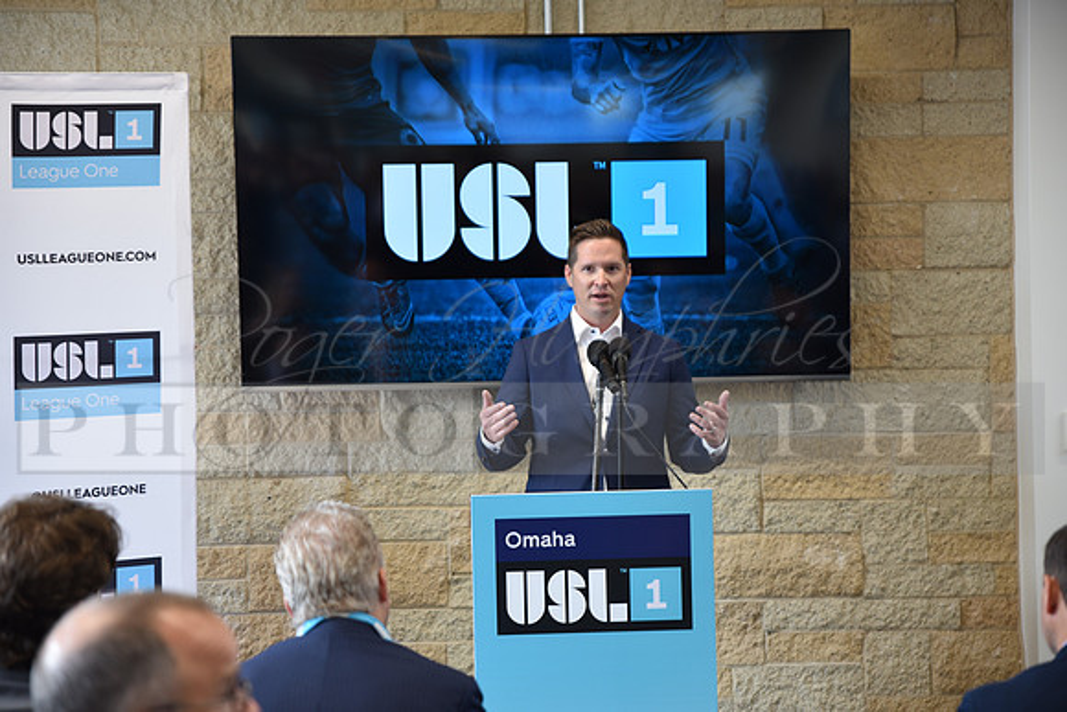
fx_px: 2075
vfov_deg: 19.5
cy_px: 356
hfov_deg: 28.8
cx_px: 534
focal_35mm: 70
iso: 400
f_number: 2.8
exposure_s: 1/60
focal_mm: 70
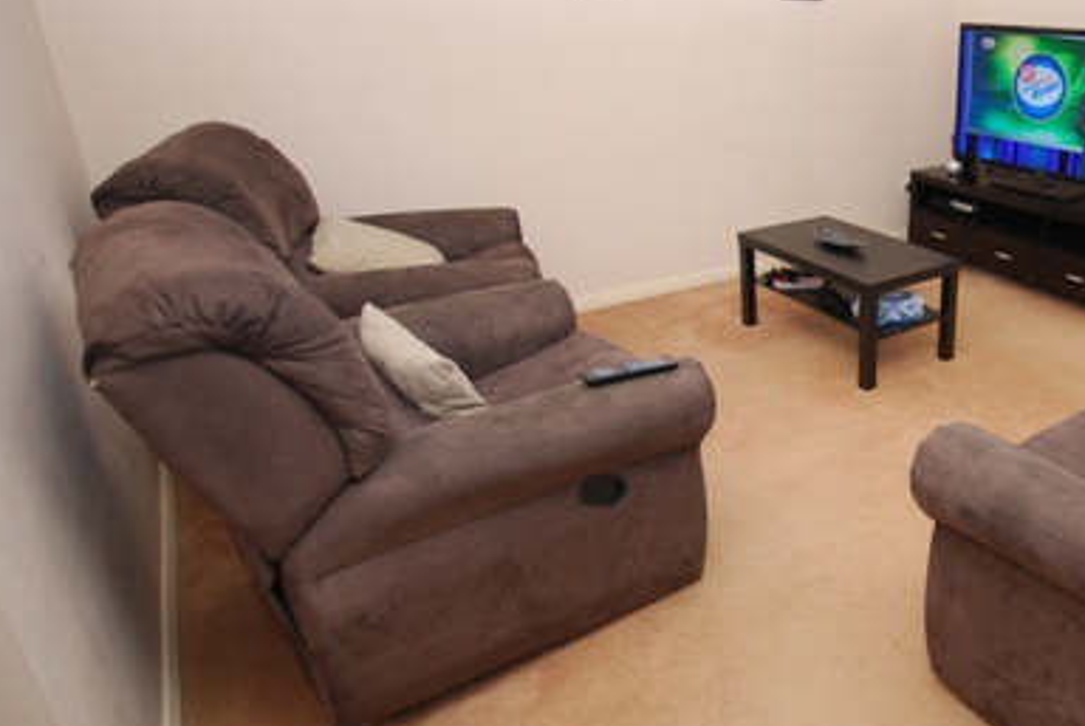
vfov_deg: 51.2
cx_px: 882
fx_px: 754
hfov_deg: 64.5
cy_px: 311
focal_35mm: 25
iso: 320
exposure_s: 1/60
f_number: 4
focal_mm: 10
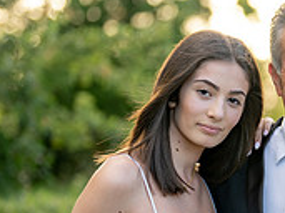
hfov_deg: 11.9
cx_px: 332
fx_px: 1341
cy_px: 196
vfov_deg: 9.1
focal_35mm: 163
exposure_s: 1/1000
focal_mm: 50
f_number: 1.2
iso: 100
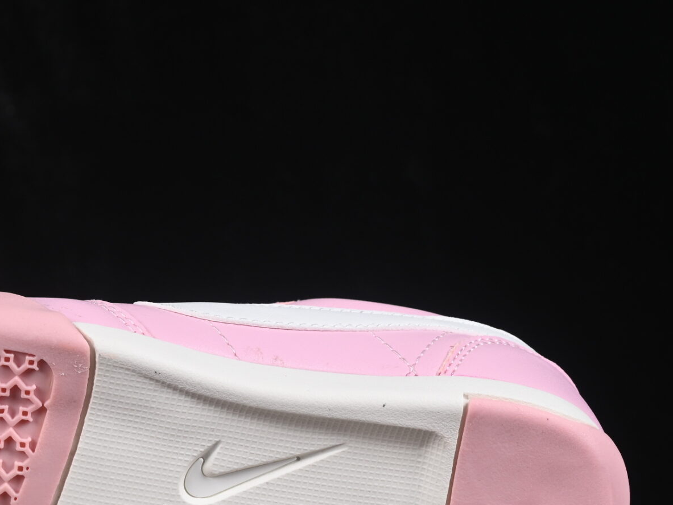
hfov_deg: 12.6
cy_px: 312
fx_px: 3034
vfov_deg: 9.5
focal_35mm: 156
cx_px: 159
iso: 160
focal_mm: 50
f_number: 8
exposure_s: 1/80
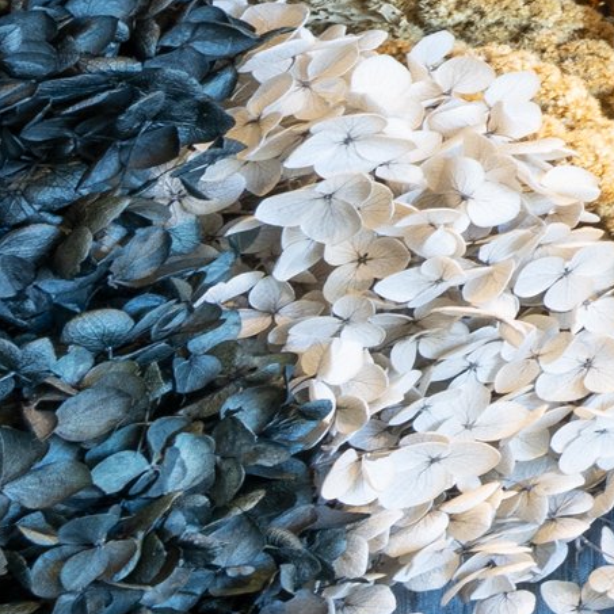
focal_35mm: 112
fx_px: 2240
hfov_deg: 7.9
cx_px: 2536
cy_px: -740
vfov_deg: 12.9
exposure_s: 1
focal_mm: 15.5
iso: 160
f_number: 14
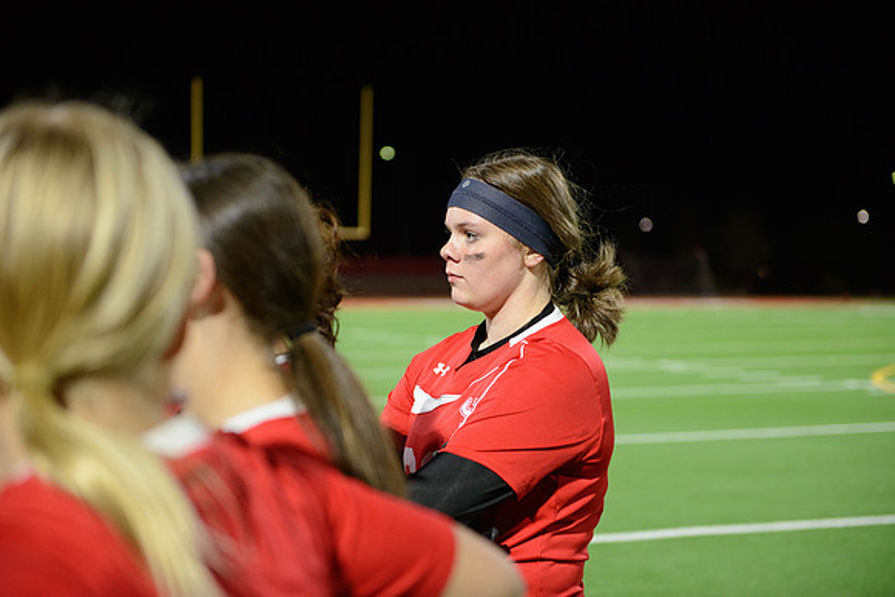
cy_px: 298
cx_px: 448
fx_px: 1741
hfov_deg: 28.8
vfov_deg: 19.5
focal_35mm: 70
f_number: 2.8
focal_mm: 70
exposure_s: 1/320
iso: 3200
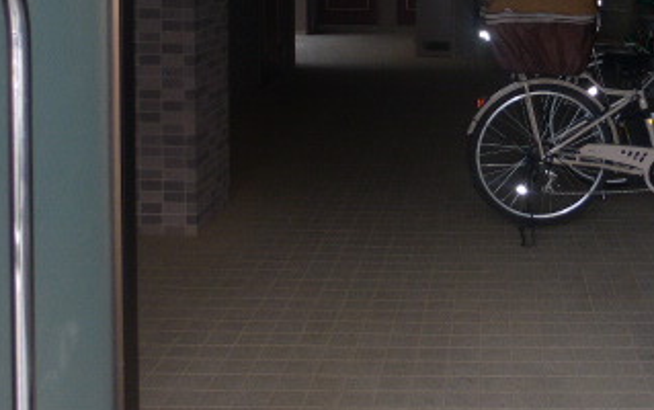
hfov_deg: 38.3
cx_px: 504
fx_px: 910
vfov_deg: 24.1
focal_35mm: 51
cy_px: -16
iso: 100
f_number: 3.3
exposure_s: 1/60
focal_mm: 4.3
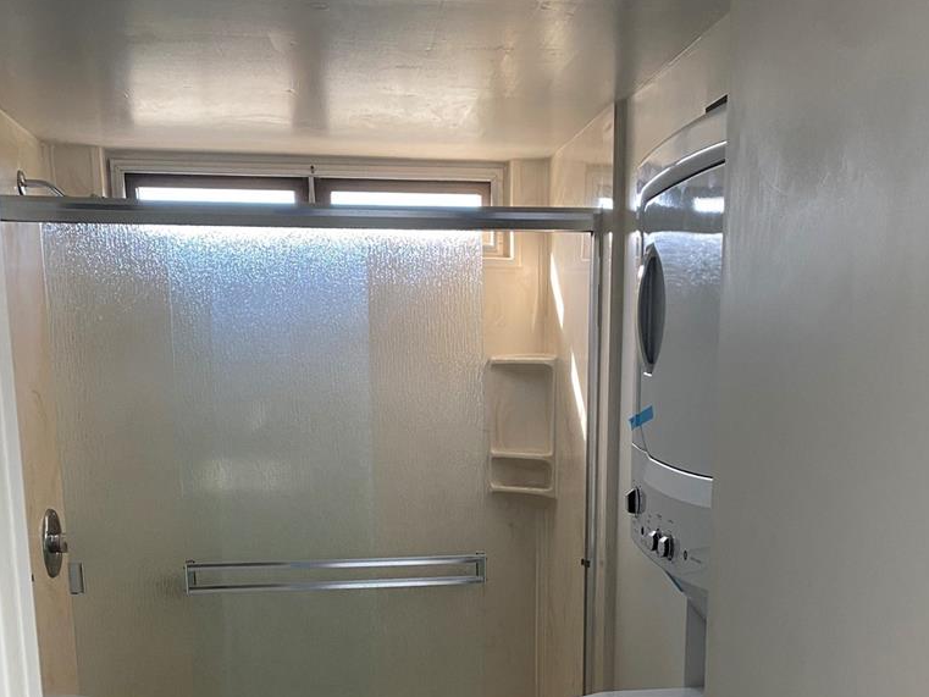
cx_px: 527
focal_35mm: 41
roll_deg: -0.6
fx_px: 1101
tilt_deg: -10.4
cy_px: 607
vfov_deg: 33.6
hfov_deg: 45.7
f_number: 1.8
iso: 160
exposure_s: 1/60
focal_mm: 4.25
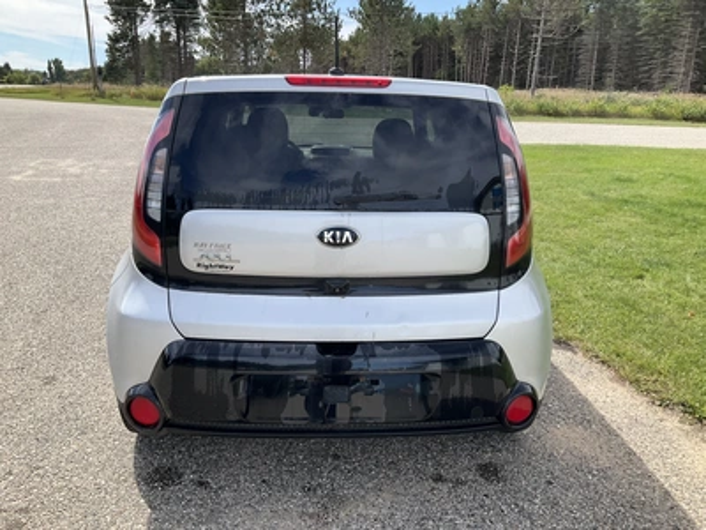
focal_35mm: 29
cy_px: 265
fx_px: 591
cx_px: 353
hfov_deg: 61.7
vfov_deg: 48.2
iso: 25
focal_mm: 3
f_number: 1.8
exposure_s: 1/1015
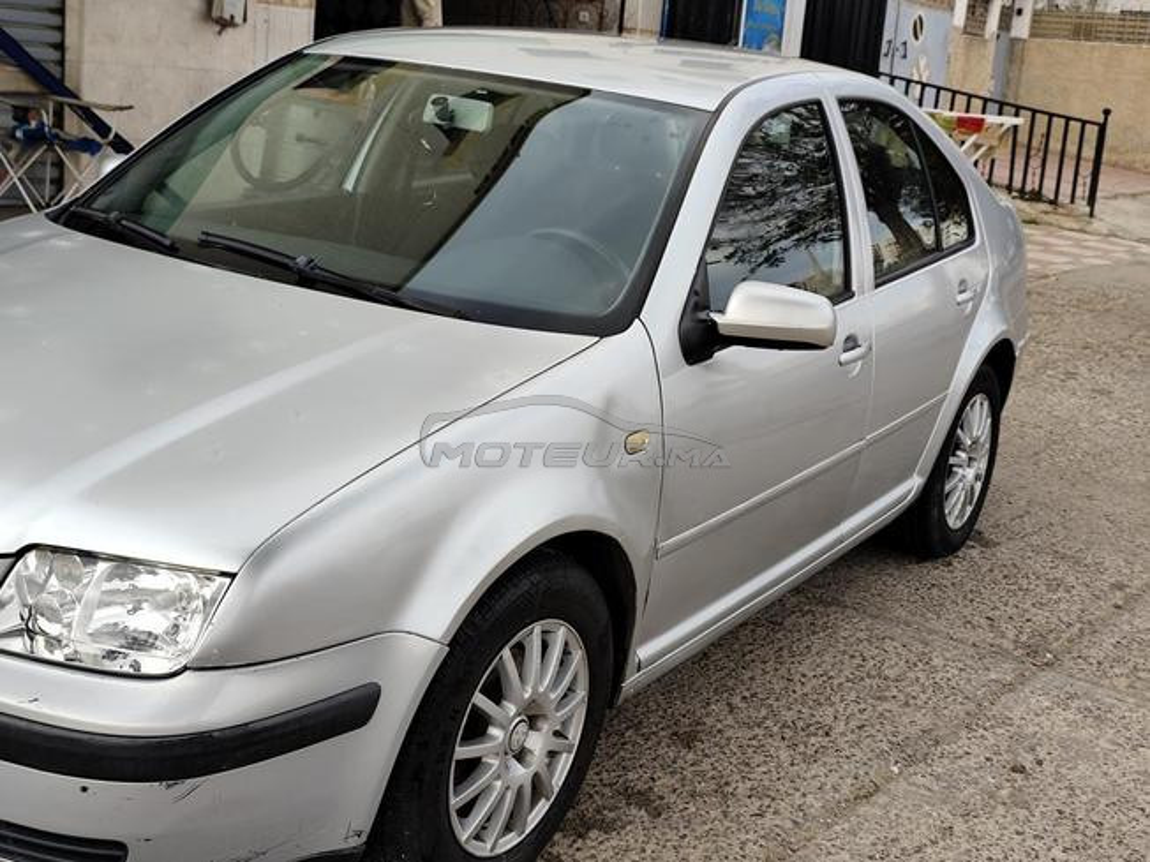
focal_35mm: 46
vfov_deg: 31.5
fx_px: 1528
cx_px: 575
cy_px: 431
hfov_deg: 41.2
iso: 50
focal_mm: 6.19
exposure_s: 1/455
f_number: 1.65
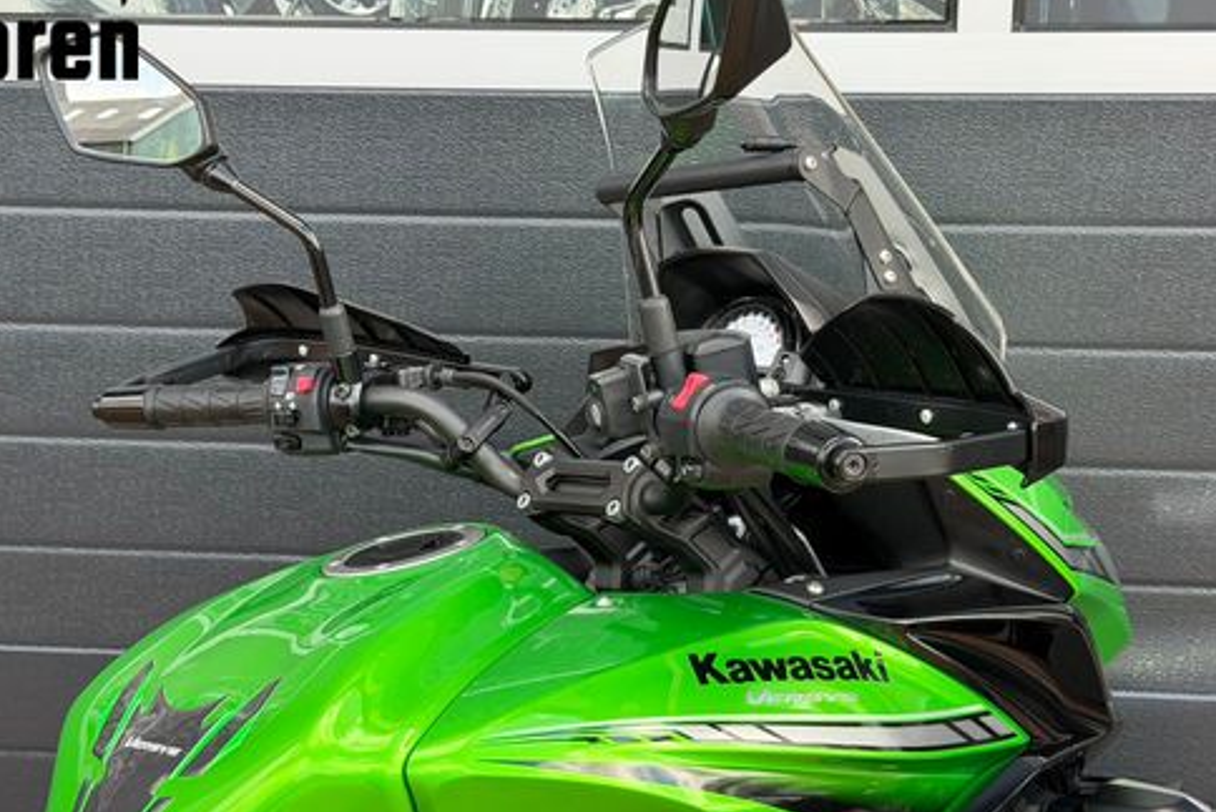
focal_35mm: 66
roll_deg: +0.7
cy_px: 515
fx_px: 2230
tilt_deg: -17.3
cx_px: 621
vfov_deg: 20.6
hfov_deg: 30.5
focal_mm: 6.76
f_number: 1.78
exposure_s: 1/442
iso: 80
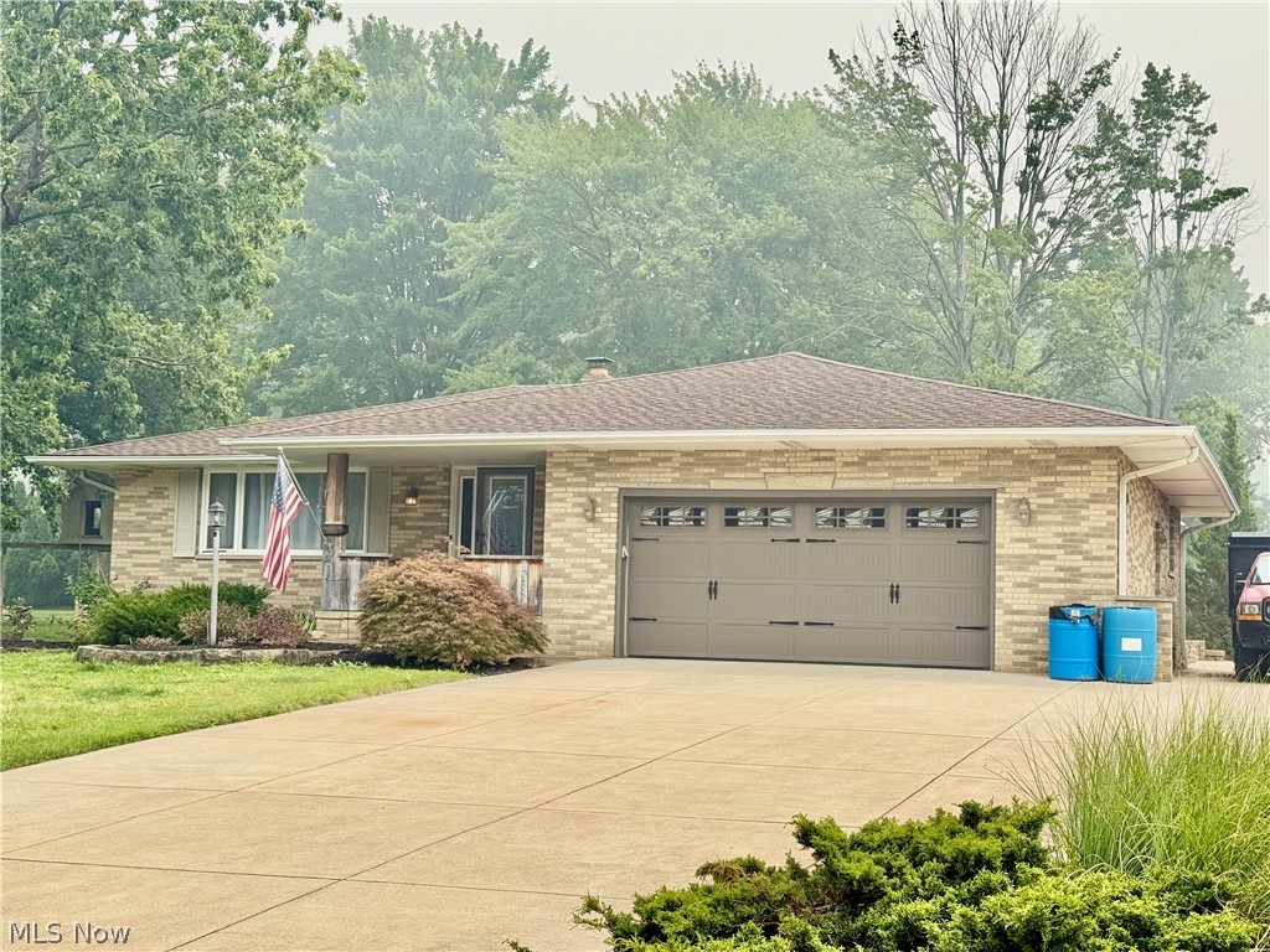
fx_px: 1761
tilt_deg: +4.7
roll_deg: -1.3
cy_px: 476
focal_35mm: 48
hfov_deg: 39.7
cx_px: 635
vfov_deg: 30.3
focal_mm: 6.76
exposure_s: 1/3226
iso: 64
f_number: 1.78
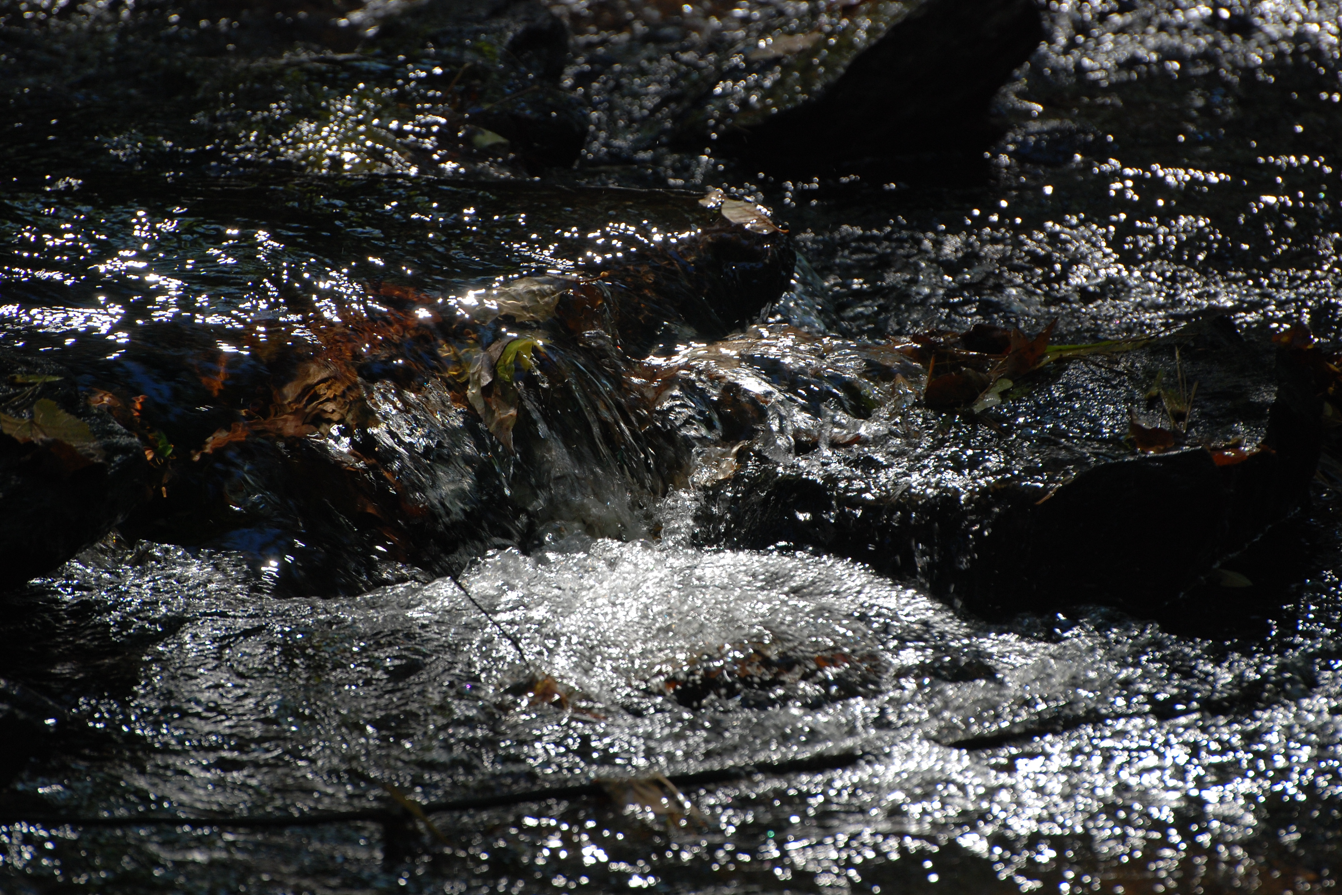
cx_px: 671
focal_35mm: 346
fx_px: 12897
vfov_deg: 4.0
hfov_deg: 6.0
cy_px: 447
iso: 200
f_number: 5.6
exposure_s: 1/320
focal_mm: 230
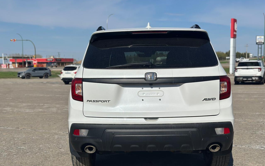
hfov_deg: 39.6
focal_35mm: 51
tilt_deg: -4.5
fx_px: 368
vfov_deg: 25.3
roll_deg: +2.0
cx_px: 133
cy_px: 94
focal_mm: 6.86
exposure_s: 1/15873
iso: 100
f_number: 1.78
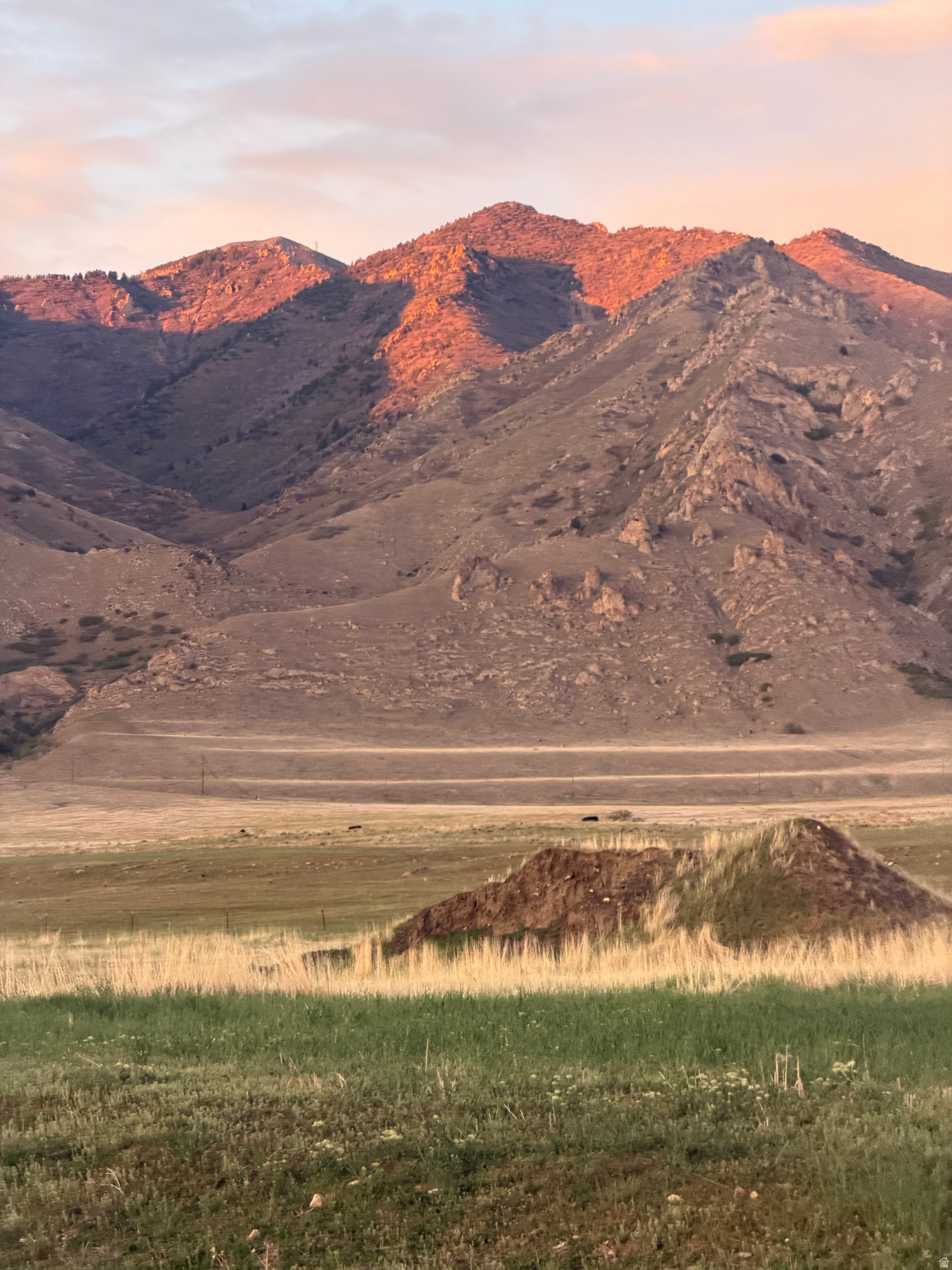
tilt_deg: +3.5
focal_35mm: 100
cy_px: 635
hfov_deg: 14.8
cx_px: 476
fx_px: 3667
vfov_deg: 19.6
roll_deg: +0.3
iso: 250
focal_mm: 16.89
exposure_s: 1/121
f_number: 2.8
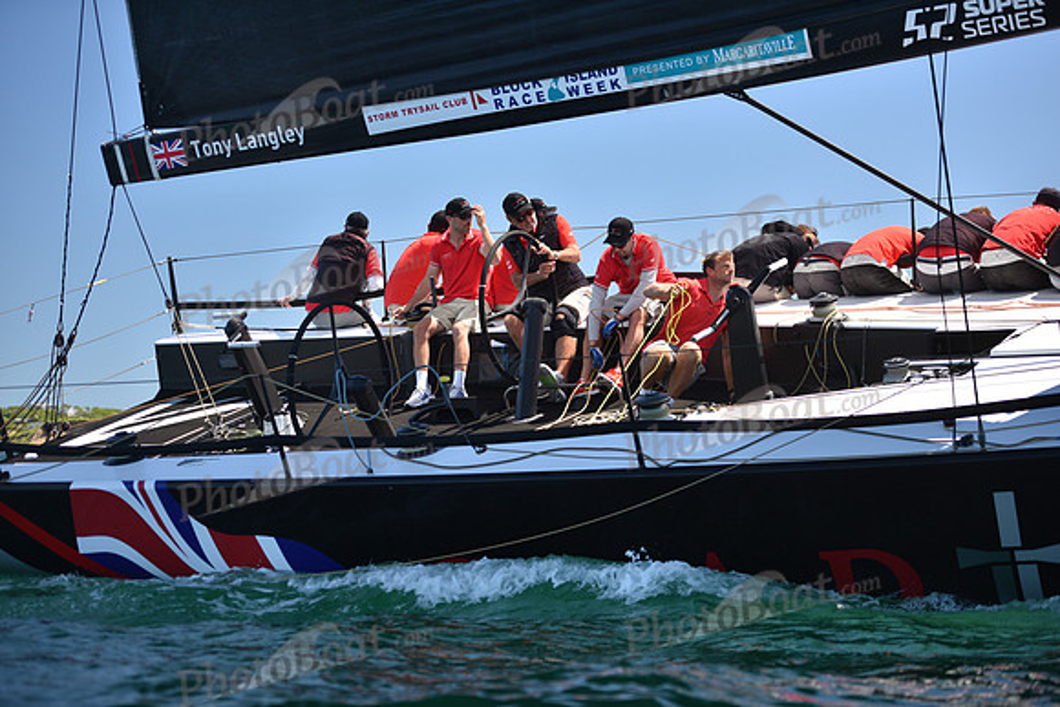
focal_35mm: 70
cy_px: 354
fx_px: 2061
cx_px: 530
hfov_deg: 28.8
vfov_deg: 19.5
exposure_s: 1/800
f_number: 2.8
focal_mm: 70
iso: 250
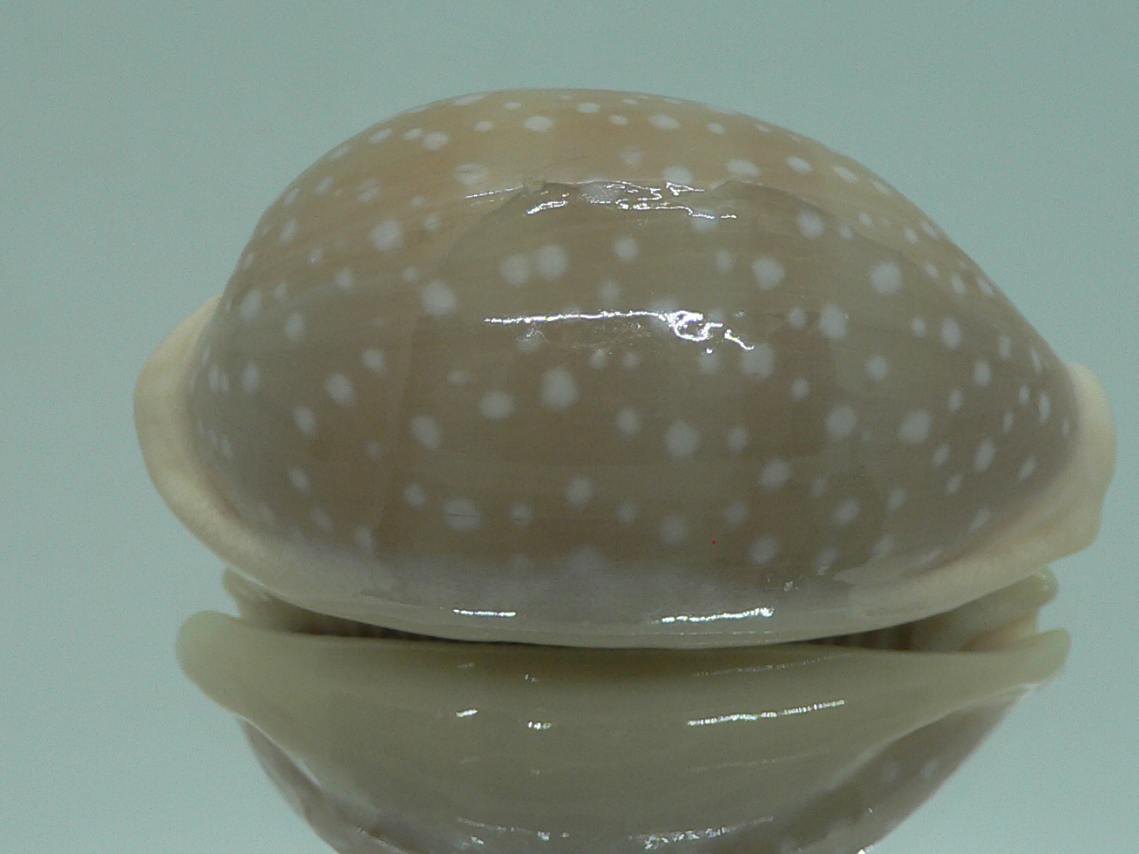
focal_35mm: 54
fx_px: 1777
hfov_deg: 35.5
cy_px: 413
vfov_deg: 27.0
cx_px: 616
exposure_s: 1/60
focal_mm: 4.6
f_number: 2.8
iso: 80
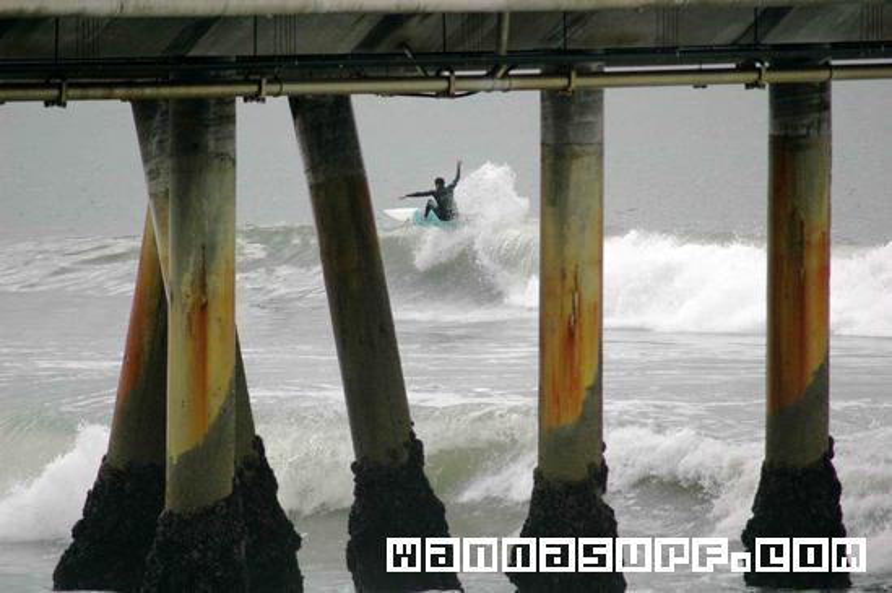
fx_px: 11140
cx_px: 446
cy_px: 296
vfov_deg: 3.0
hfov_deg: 4.6
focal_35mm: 450
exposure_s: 1/1250
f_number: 6
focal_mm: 300
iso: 400
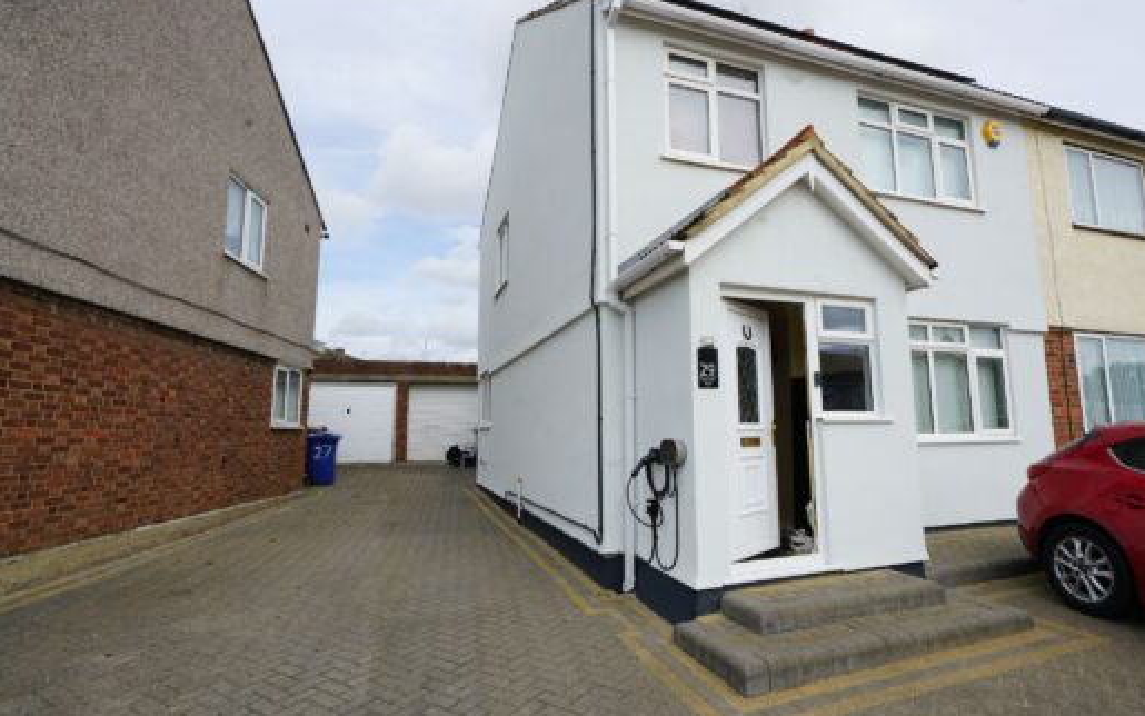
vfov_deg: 62.2
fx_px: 593
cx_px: 627
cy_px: 349
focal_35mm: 19
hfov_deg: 87.7
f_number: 13
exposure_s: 1/80
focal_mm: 16
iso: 100
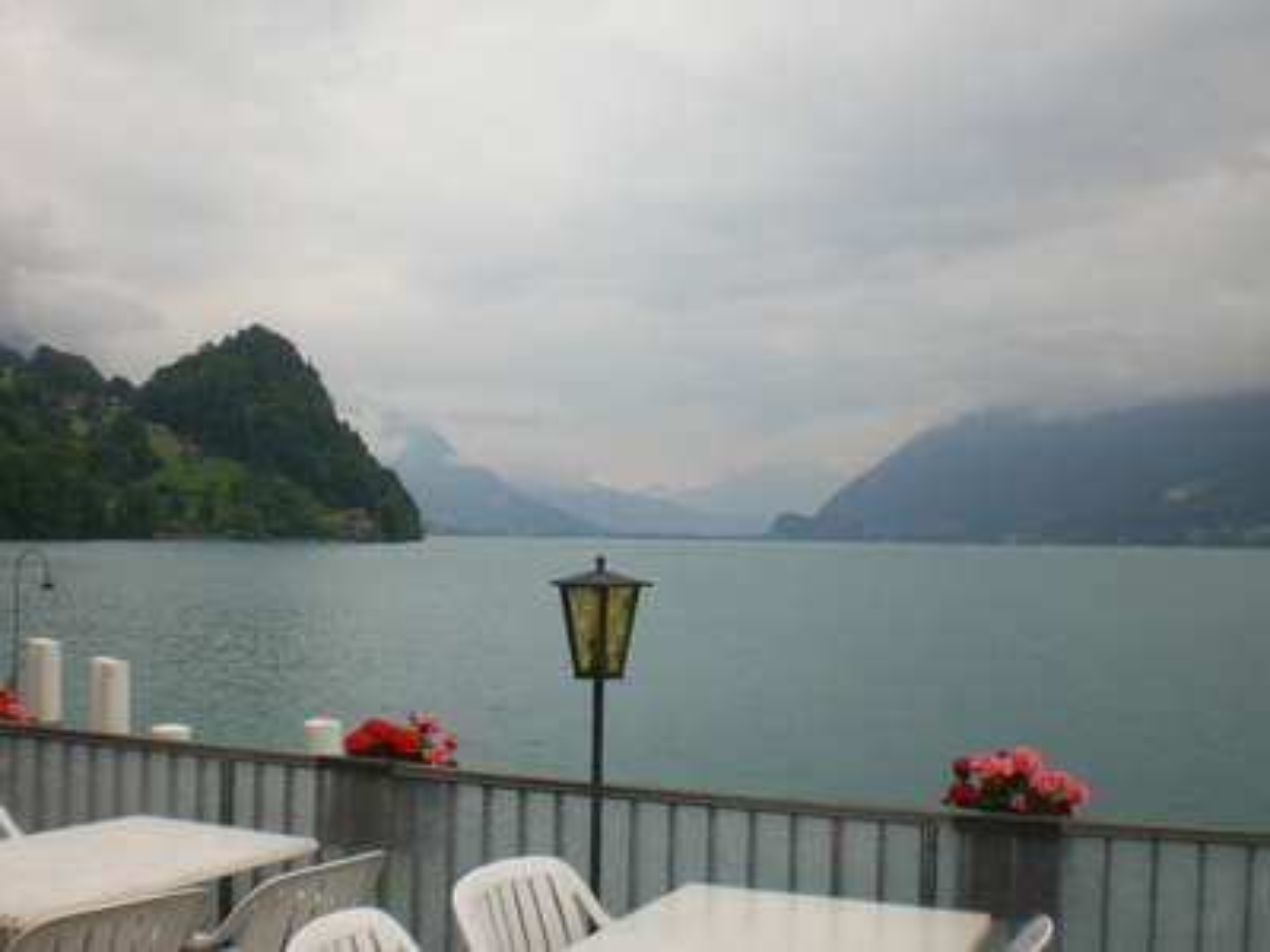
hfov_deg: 49.0
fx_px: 1394
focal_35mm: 38
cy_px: 476
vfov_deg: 37.7
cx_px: 635
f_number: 4.4
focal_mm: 6.3
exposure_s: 1/200
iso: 50
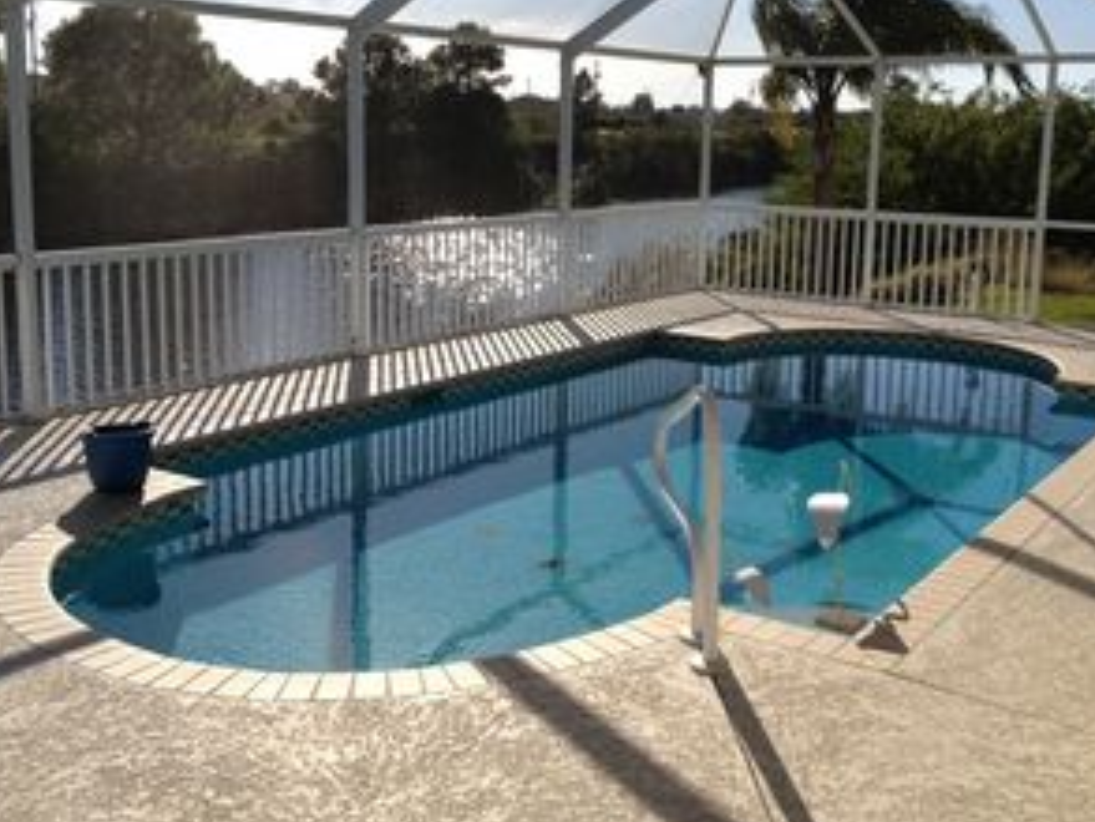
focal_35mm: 44
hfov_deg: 42.8
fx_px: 1392
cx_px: 635
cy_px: 321
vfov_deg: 32.8
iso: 64
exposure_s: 1/1905
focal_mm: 4.28
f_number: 2.4
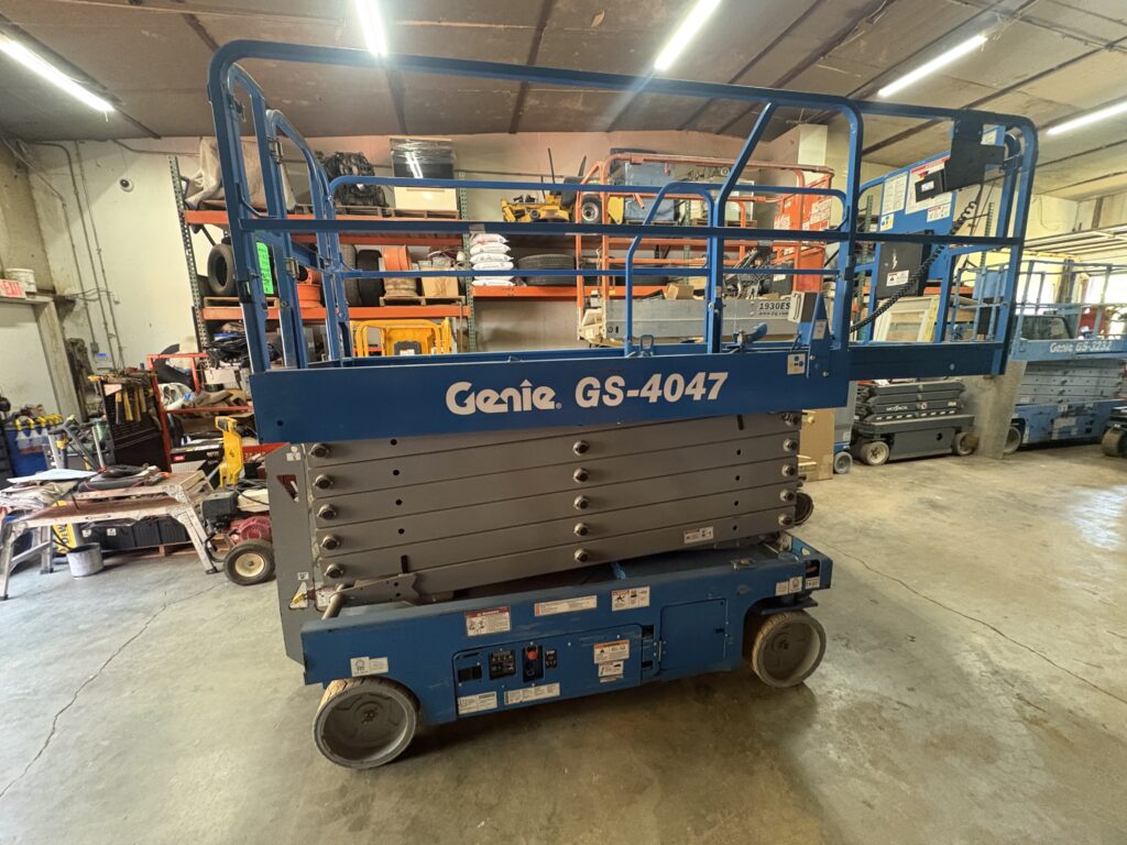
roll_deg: +1.6
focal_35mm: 14
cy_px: 422
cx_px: 564
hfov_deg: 102.1
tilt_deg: -11.2
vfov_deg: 85.7
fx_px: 456
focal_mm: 2.22
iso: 800
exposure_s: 1/60
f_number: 2.2
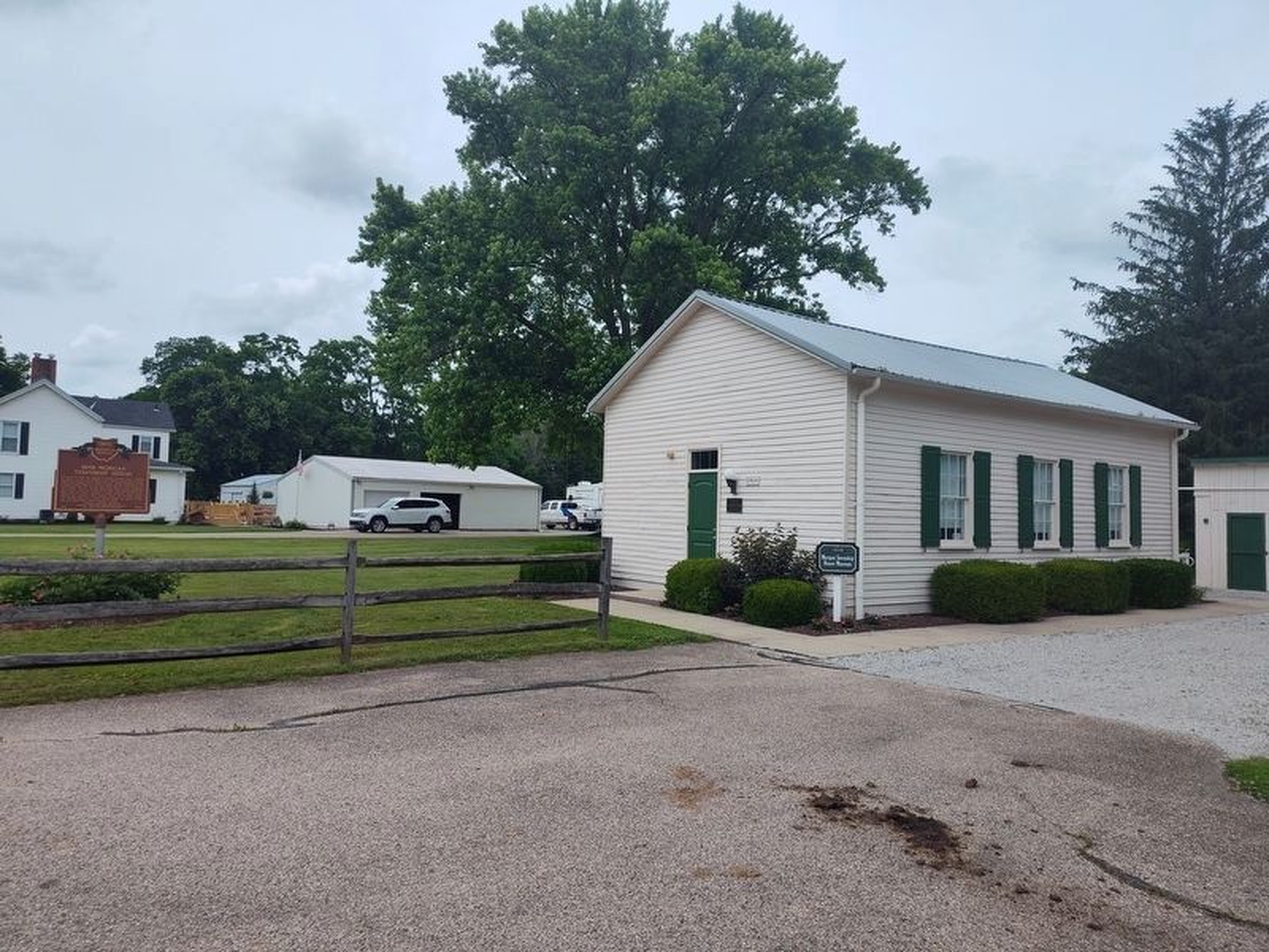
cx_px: 634
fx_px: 843
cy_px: 476
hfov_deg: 73.9
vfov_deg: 58.9
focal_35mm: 23
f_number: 1.8
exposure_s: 1/2214
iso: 100
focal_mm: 5.56
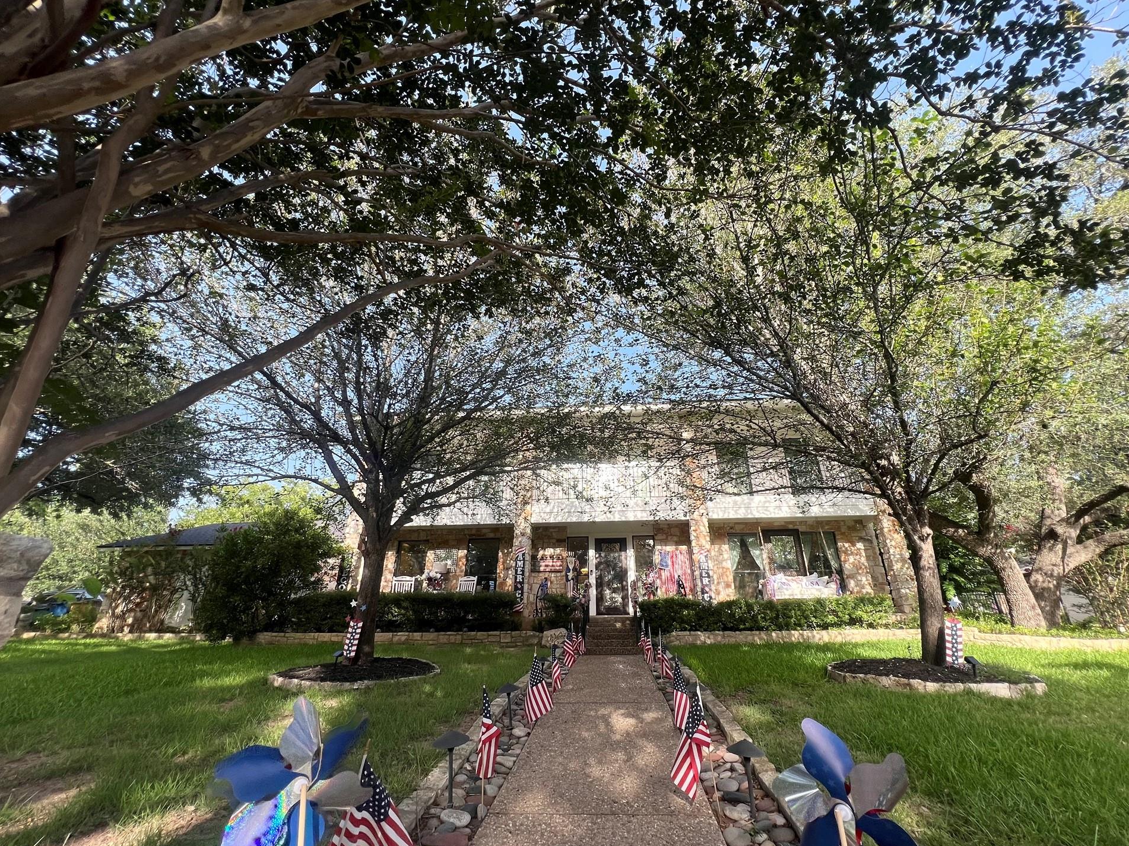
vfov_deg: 85.7
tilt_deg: +24.9
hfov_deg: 102.0
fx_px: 457
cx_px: 579
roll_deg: +1.2
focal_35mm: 14
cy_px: 427
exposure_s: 1/292
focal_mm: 1.57
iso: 32
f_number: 1.8
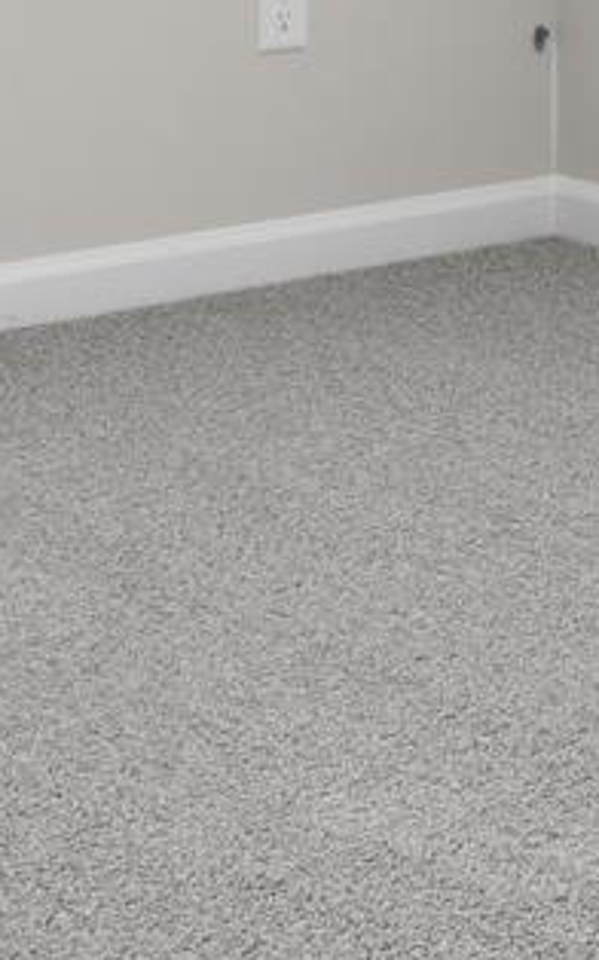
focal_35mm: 134
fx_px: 3505
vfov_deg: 14.5
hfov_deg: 9.7
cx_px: 688
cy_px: -512
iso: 200
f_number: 6.3
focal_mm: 11
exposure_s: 1/5
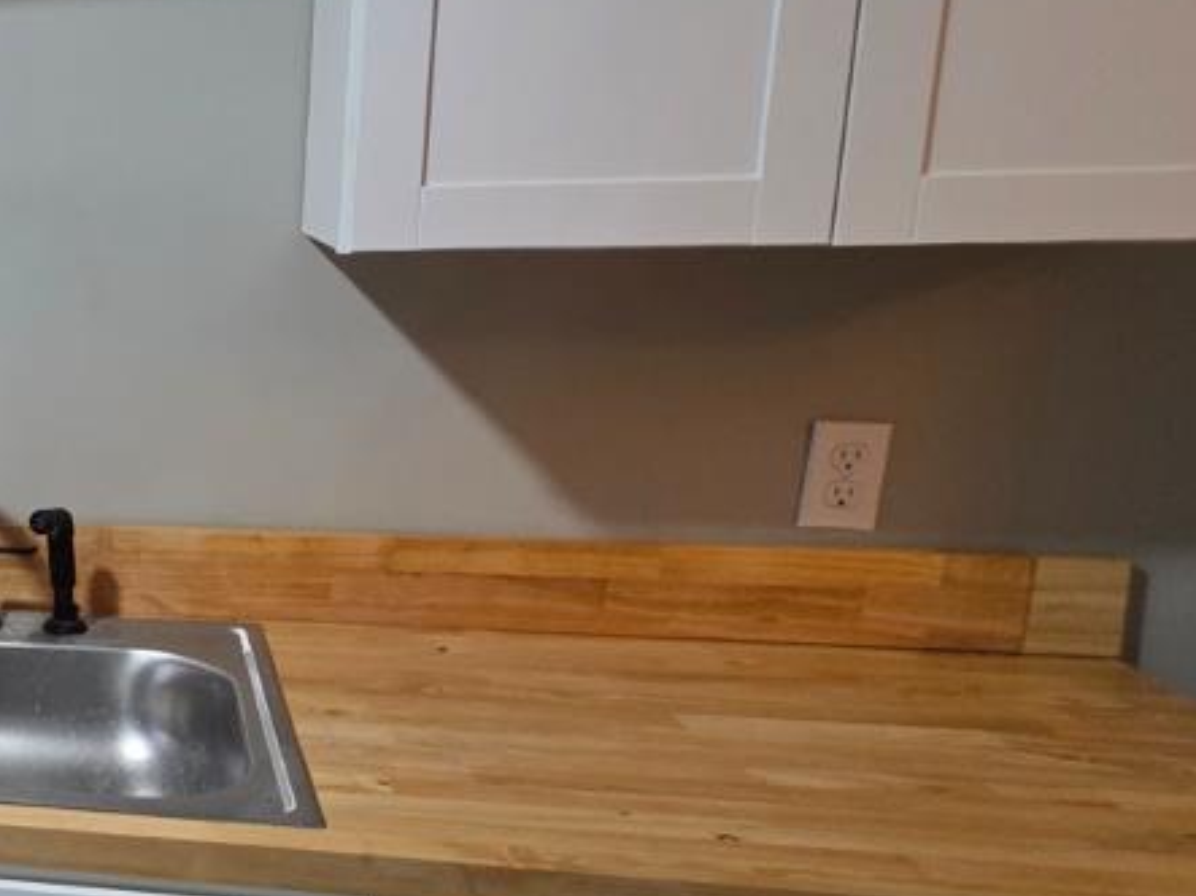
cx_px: -405
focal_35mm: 44
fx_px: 1520
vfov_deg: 32.8
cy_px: 490
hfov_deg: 31.6
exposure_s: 1/60
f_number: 1.9
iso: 400
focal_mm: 2.2
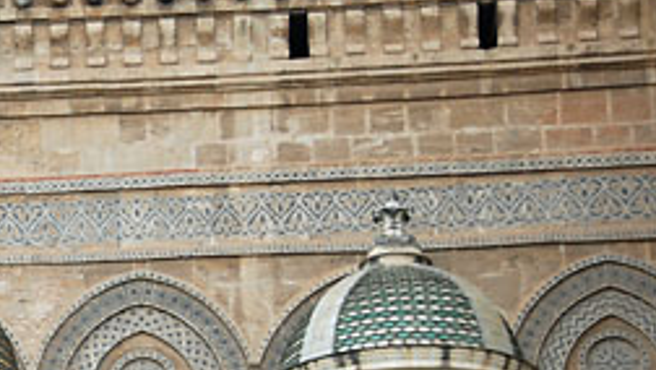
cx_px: -91
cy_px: 337
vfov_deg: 6.0
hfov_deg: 10.6
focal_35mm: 201
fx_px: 3498
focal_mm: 52
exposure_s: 1/400
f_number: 4.8
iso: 200
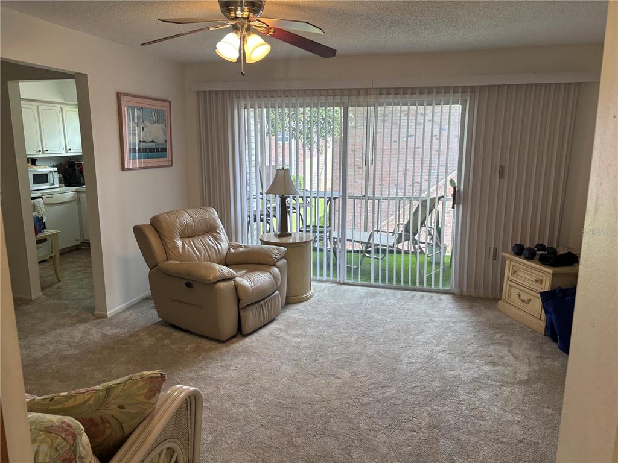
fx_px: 464
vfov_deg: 53.1
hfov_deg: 67.3
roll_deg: -0.6
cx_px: 309
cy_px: 232
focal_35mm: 26
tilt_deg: -11.2
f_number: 1.6
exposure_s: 1/120
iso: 64
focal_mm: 5.96
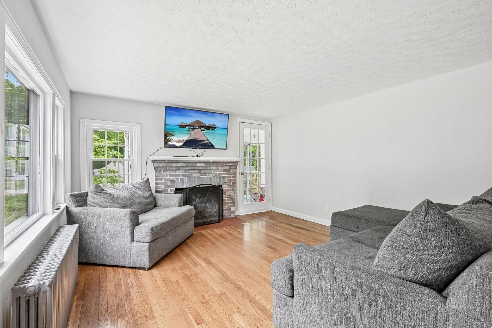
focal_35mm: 16
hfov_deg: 96.7
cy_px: 164
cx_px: 246
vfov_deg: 73.7
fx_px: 219
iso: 400
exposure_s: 1/15
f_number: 8
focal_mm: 16
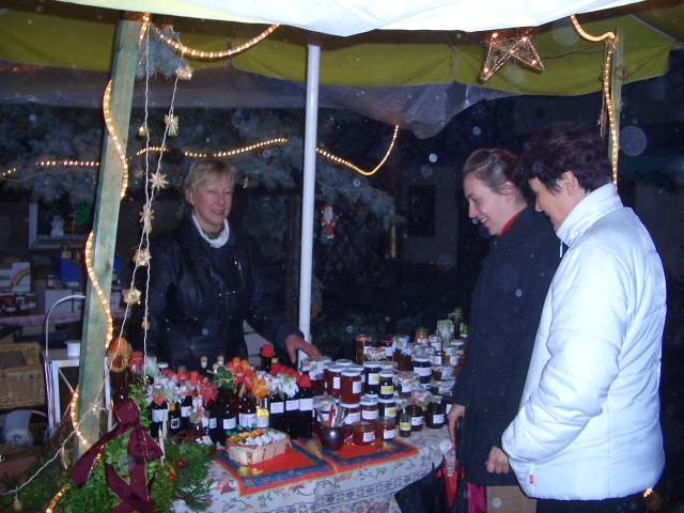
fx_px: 692
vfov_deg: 40.7
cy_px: 256
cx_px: 342
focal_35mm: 35
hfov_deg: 52.6
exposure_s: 1/40
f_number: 2.6
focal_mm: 5.8
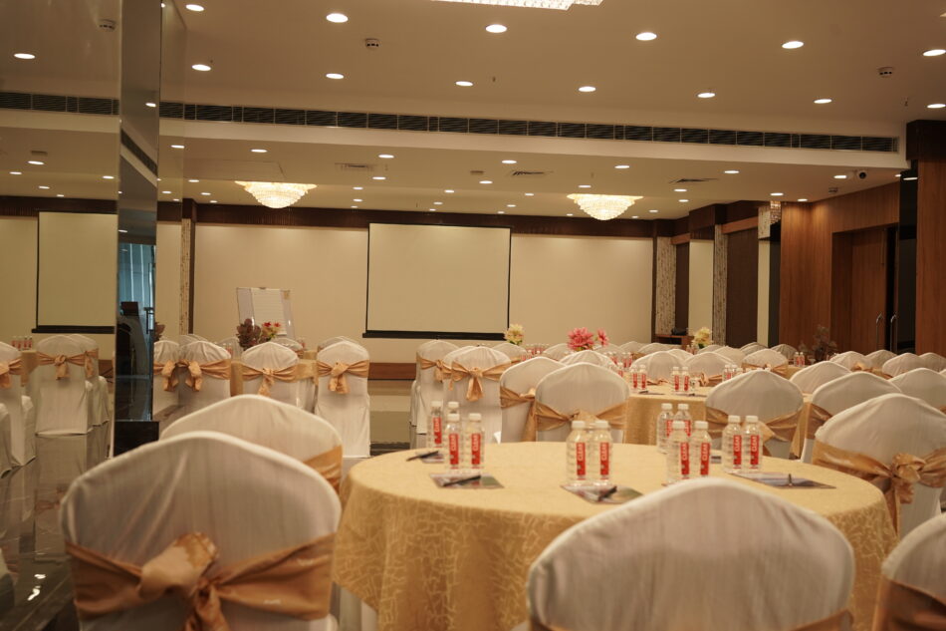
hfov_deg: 54.4
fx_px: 920
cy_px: 316
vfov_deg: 37.8
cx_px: 473
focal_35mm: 35
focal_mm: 35
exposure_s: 1/160
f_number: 5.6
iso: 800
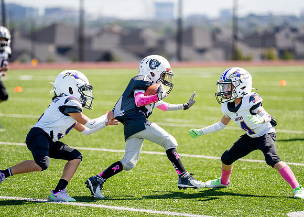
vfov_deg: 6.7
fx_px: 1845
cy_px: 108
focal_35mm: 214
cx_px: 146
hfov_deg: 9.4
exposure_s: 1/3200
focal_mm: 200
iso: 250
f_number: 2.8
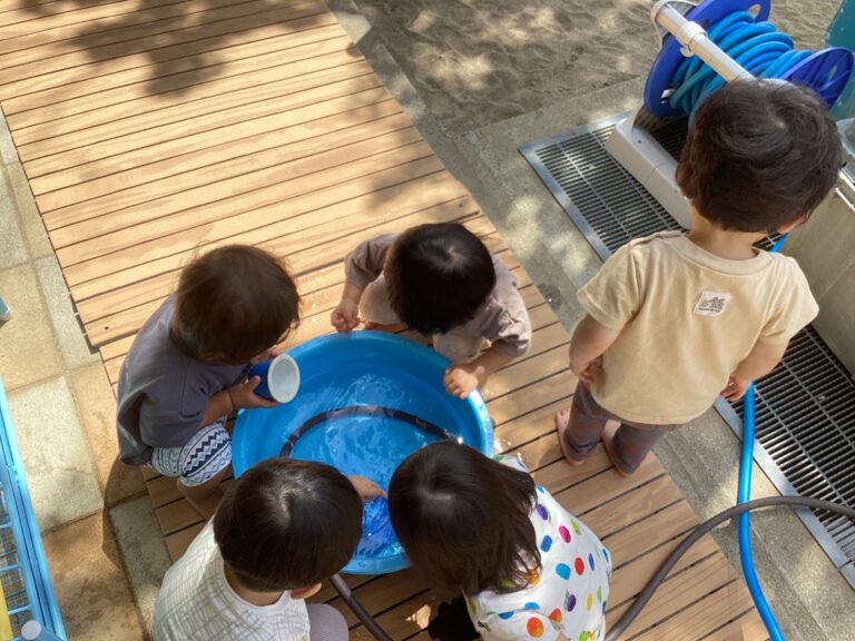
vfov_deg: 45.4
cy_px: 320
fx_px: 766
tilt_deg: -56.8
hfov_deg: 58.4
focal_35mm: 31
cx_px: 428
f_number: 2.4
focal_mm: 3.3
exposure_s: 1/265
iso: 25
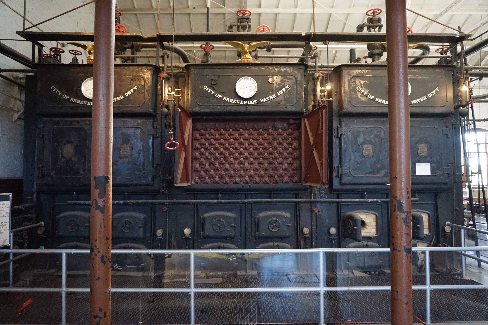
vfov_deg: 53.1
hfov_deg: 73.7
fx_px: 325
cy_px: 162
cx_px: 244
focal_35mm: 24
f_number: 3.5
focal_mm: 16
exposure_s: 1/160
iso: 3200
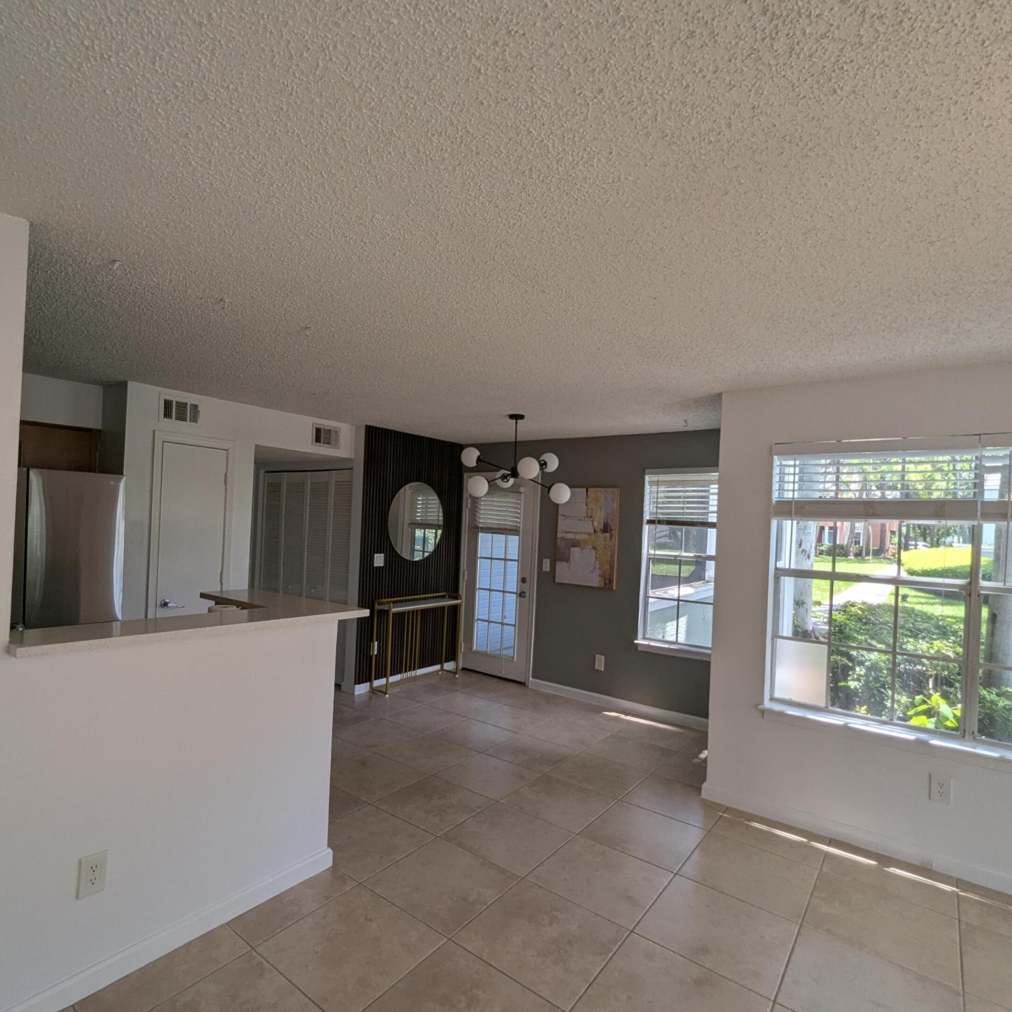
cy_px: 510
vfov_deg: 87.4
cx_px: 473
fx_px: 529
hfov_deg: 87.3
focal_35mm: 16
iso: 49
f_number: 2.2
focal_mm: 1.95
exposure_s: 1/120
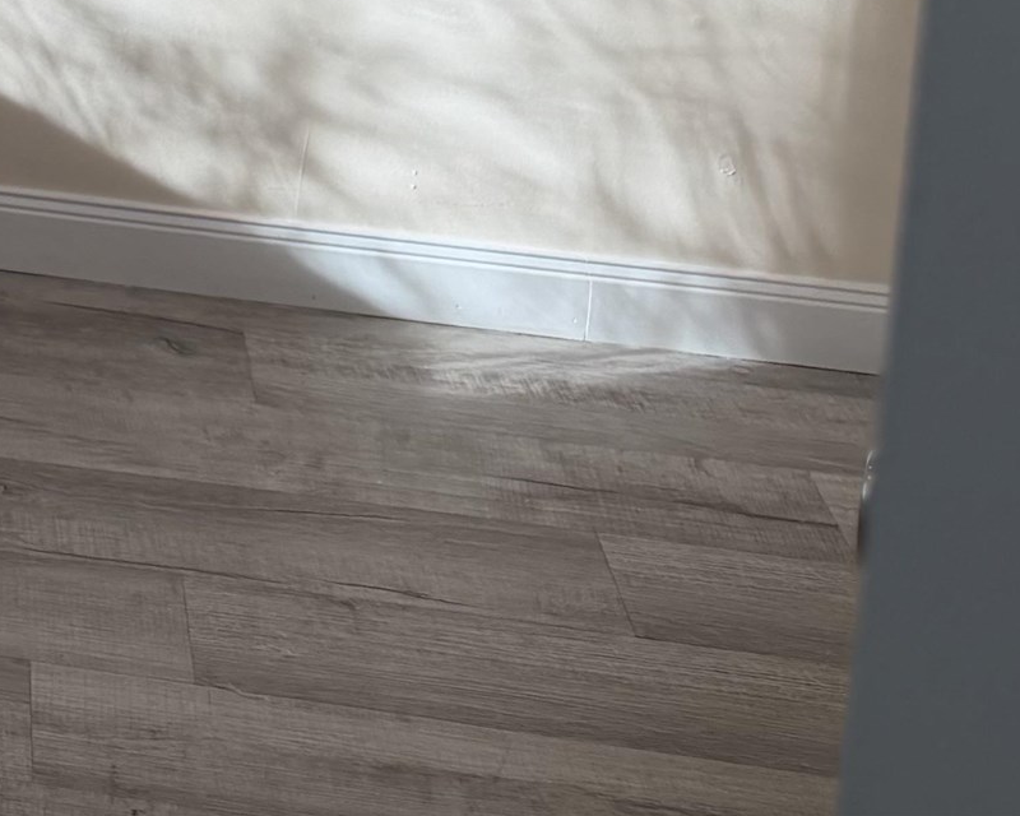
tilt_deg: -8.5
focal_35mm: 90
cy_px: -652
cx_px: -630
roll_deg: -0.6
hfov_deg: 18.2
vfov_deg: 14.9
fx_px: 2717
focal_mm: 6.76
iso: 100
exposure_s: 1/788
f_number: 1.78
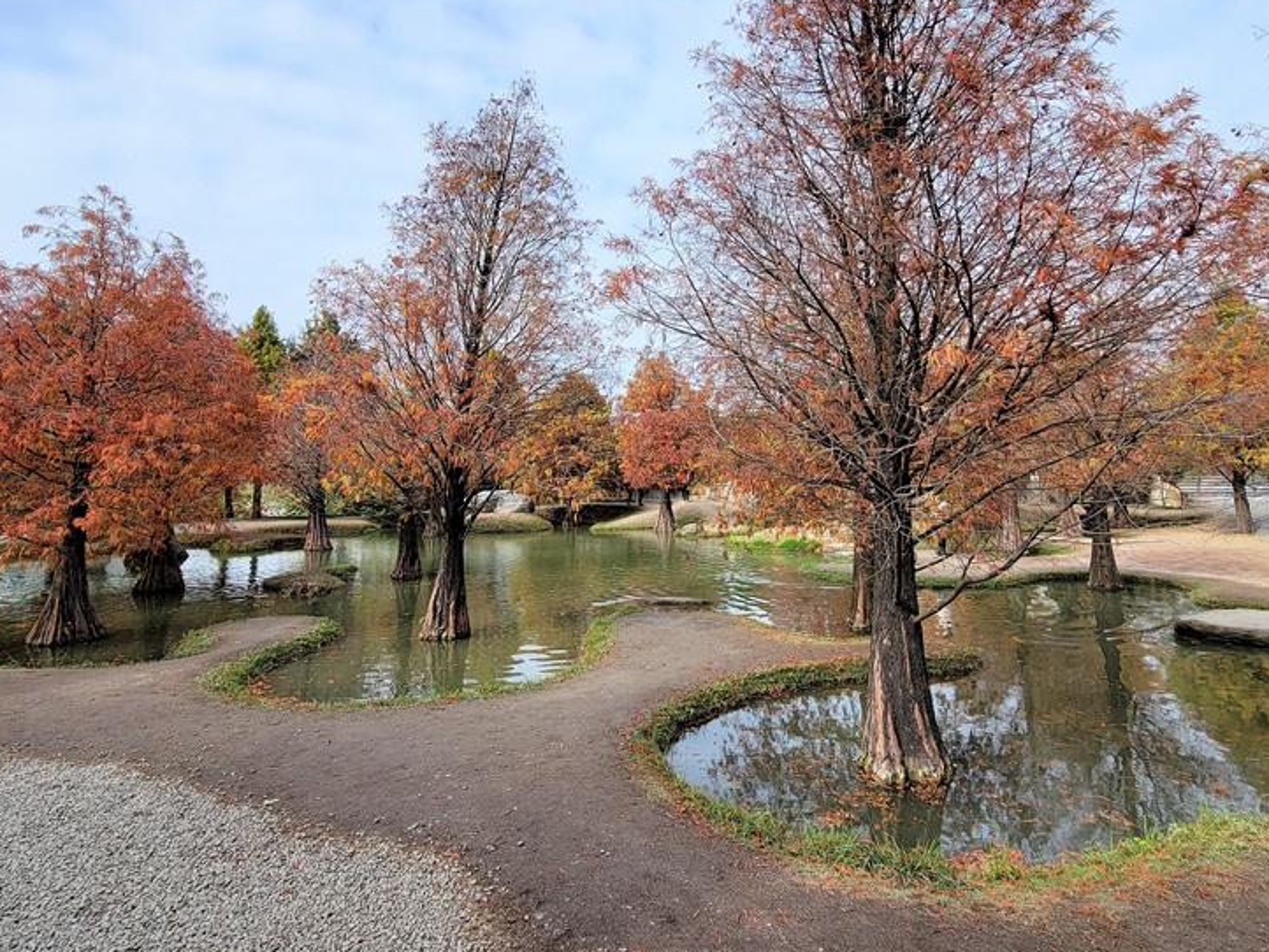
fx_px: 660
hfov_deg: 87.7
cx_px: 636
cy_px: 386
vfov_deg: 71.0
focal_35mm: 18
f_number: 2.2
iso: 50
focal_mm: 2.2
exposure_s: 1/1024
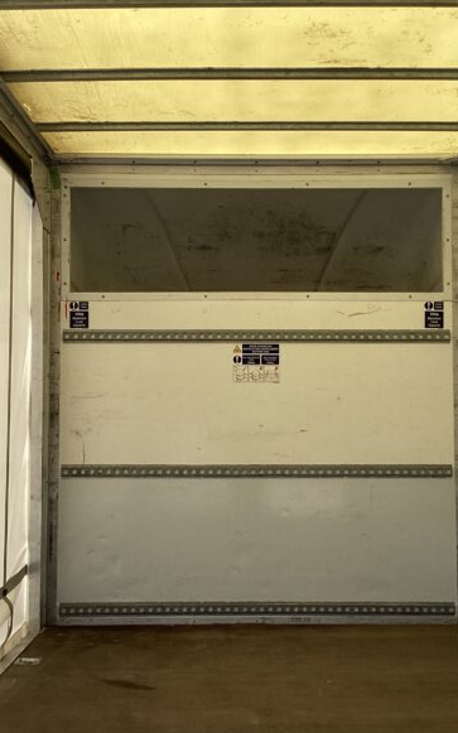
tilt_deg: +2.6
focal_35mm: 45
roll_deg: -0.4
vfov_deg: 44.4
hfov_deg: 28.6
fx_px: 899
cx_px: 244
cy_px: 375
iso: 25
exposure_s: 1/500
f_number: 2.4
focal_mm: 3.3
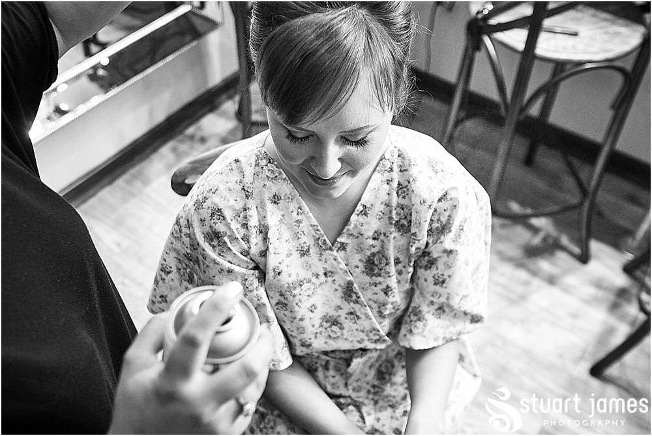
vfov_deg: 37.9
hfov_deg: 54.4
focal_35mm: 35
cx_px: 326
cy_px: 218
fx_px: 634
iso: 3200
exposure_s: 1/250
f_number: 2.5
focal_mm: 23
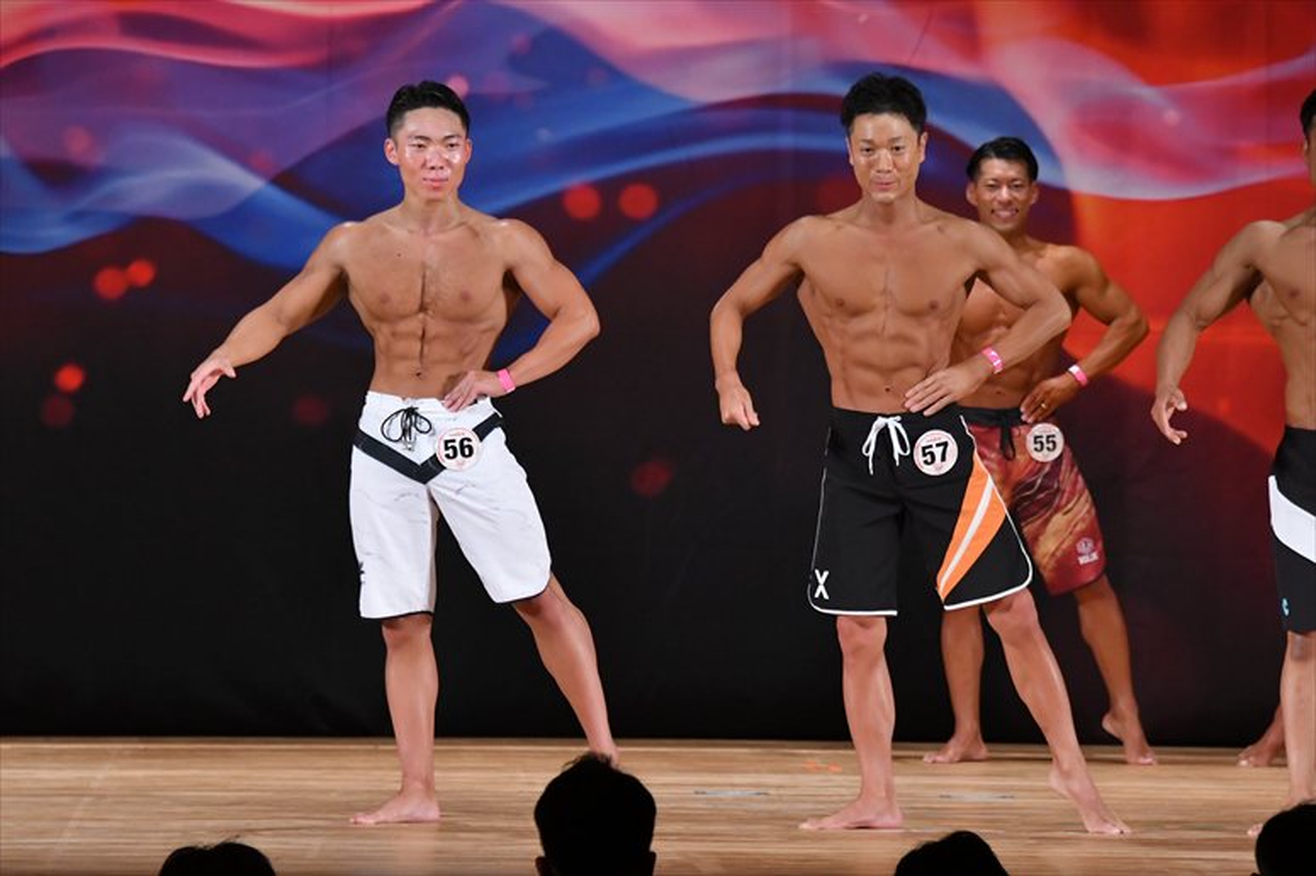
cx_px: 658
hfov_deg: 8.1
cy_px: 438
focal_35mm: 255
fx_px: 9317
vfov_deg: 5.4
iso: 3200
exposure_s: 1/400
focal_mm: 170
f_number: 5.6
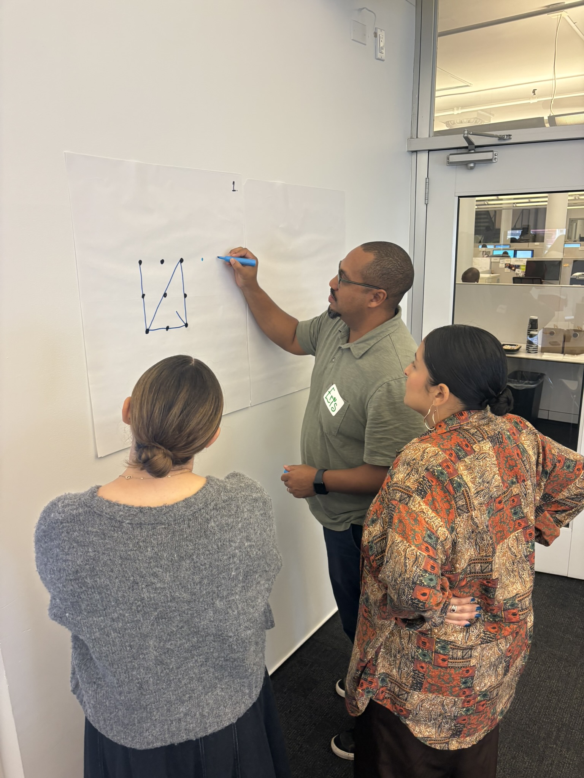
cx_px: 292
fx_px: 585
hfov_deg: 53.1
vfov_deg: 67.3
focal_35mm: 26
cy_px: 389
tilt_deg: -13.2
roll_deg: +0.8
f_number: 1.6
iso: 125
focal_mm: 5.96
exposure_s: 1/120
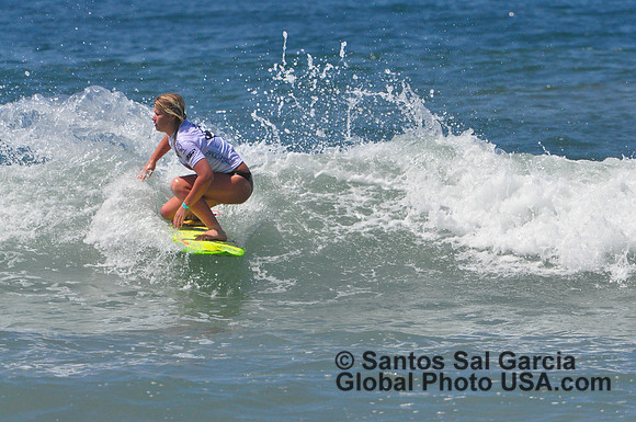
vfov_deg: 1.7
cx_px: 318
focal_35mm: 825
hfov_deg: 2.5
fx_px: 14555
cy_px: 211
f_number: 14
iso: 1250
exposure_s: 1/2000
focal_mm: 550
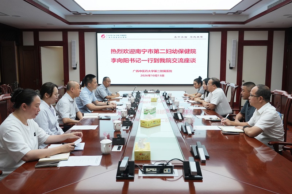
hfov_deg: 59.5
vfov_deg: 41.7
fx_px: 255
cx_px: 146
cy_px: 97
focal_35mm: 32
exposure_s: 1/80
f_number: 5.6
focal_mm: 21
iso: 500
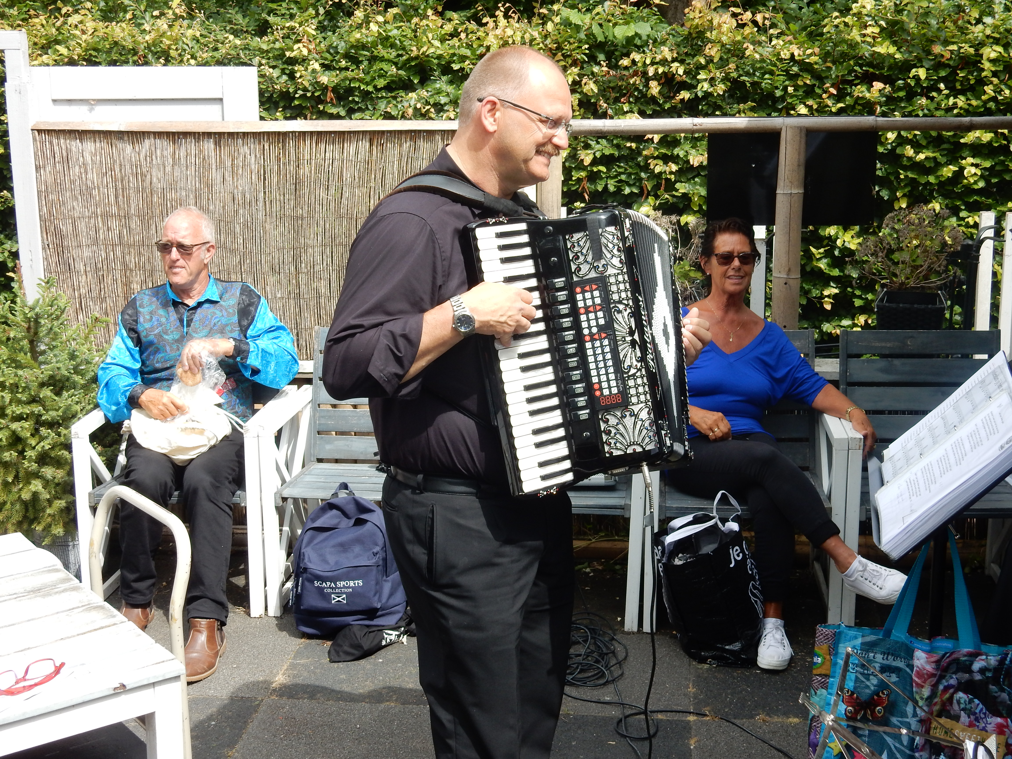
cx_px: 506
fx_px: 1491
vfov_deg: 28.6
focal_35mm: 51
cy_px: 380
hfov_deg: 37.5
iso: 125
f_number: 4.5
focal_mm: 9
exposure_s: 1/400
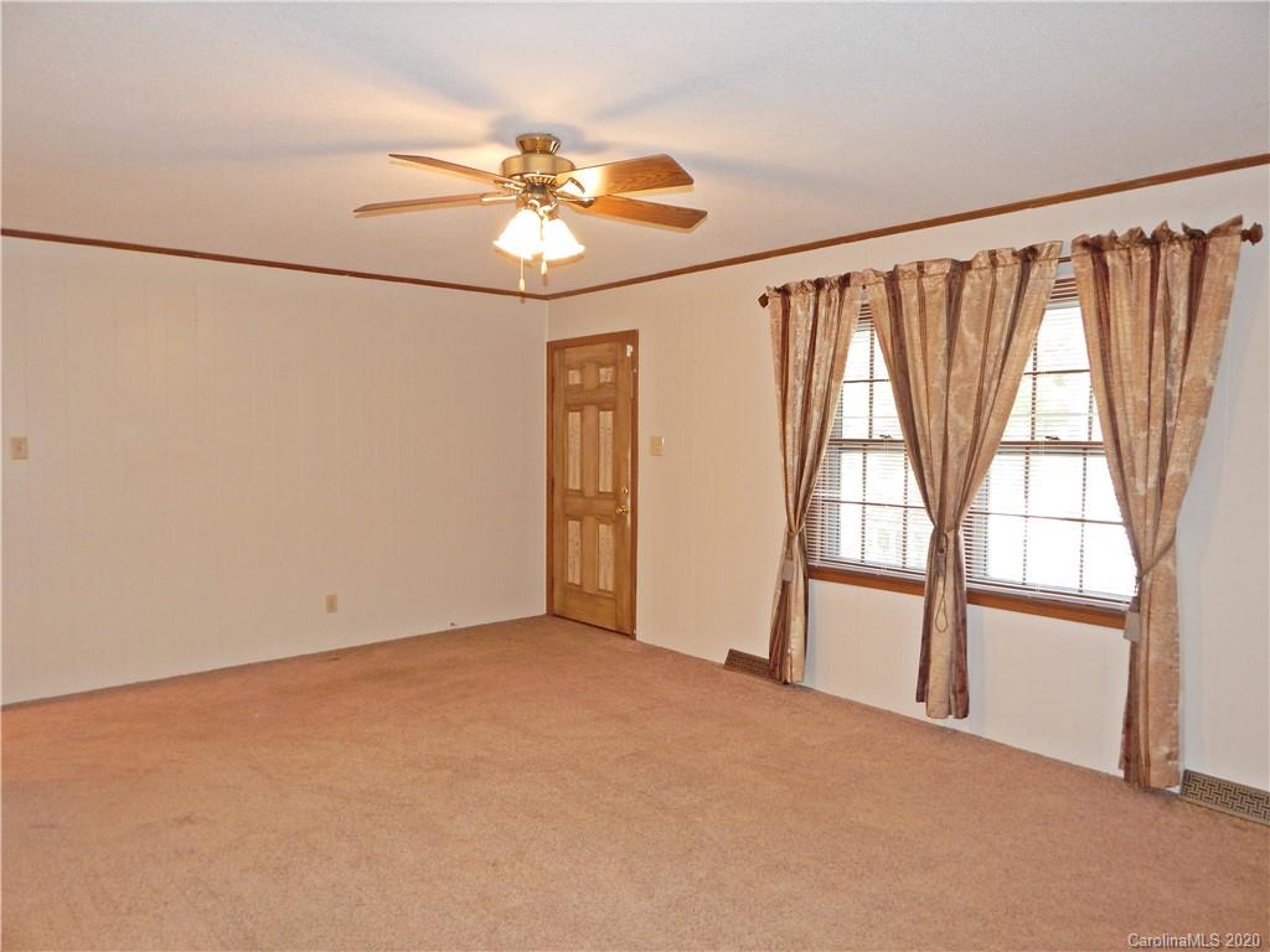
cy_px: 476
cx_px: 635
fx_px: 807
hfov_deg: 76.4
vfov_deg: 61.1
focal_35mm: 22
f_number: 3
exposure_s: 1/30
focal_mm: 4
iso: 200
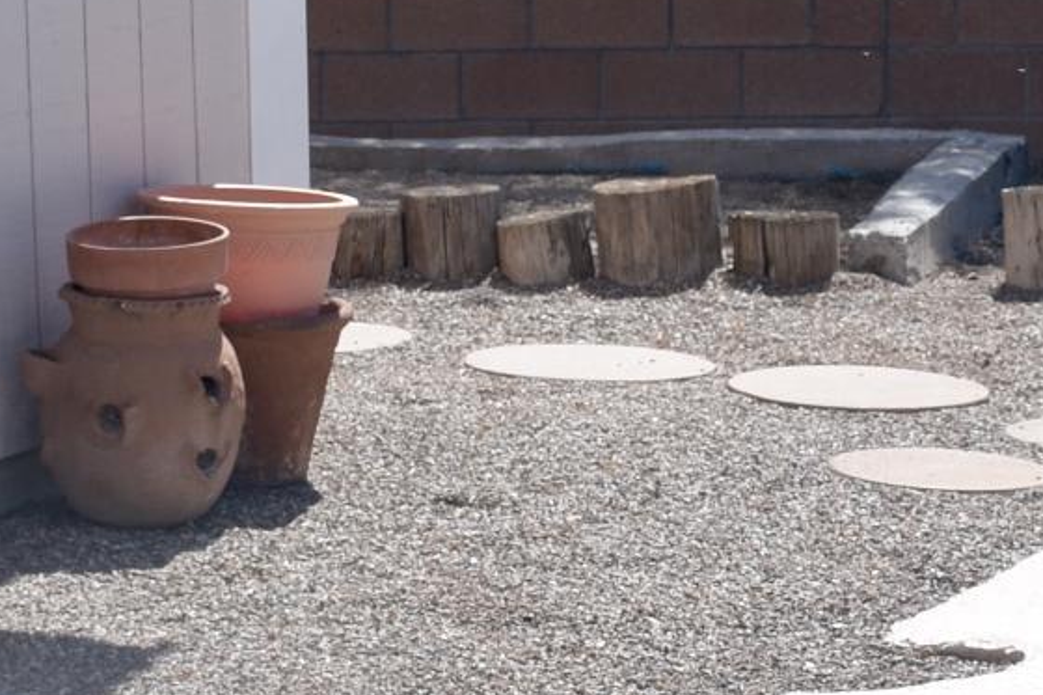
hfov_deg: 10.7
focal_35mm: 193
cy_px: 227
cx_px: 618
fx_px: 5590
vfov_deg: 7.1
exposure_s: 1/320
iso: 100
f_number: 5.6
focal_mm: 24
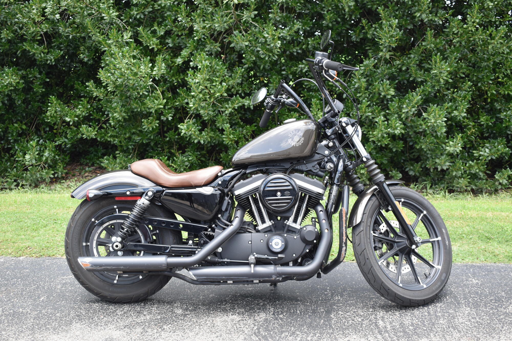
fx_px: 619
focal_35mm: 44
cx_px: 256
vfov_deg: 30.8
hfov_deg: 45.0
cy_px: 170
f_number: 5.6
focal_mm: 29
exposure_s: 1/250
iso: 320
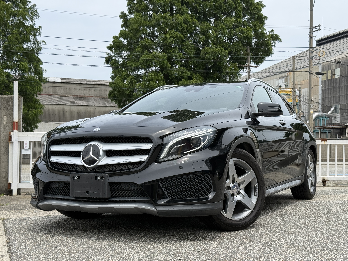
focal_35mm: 48
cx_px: 174
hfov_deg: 39.7
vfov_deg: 30.3
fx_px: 483
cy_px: 130
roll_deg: -0.3
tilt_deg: +2.4
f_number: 1.78
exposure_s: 1/3378
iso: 64
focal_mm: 6.76
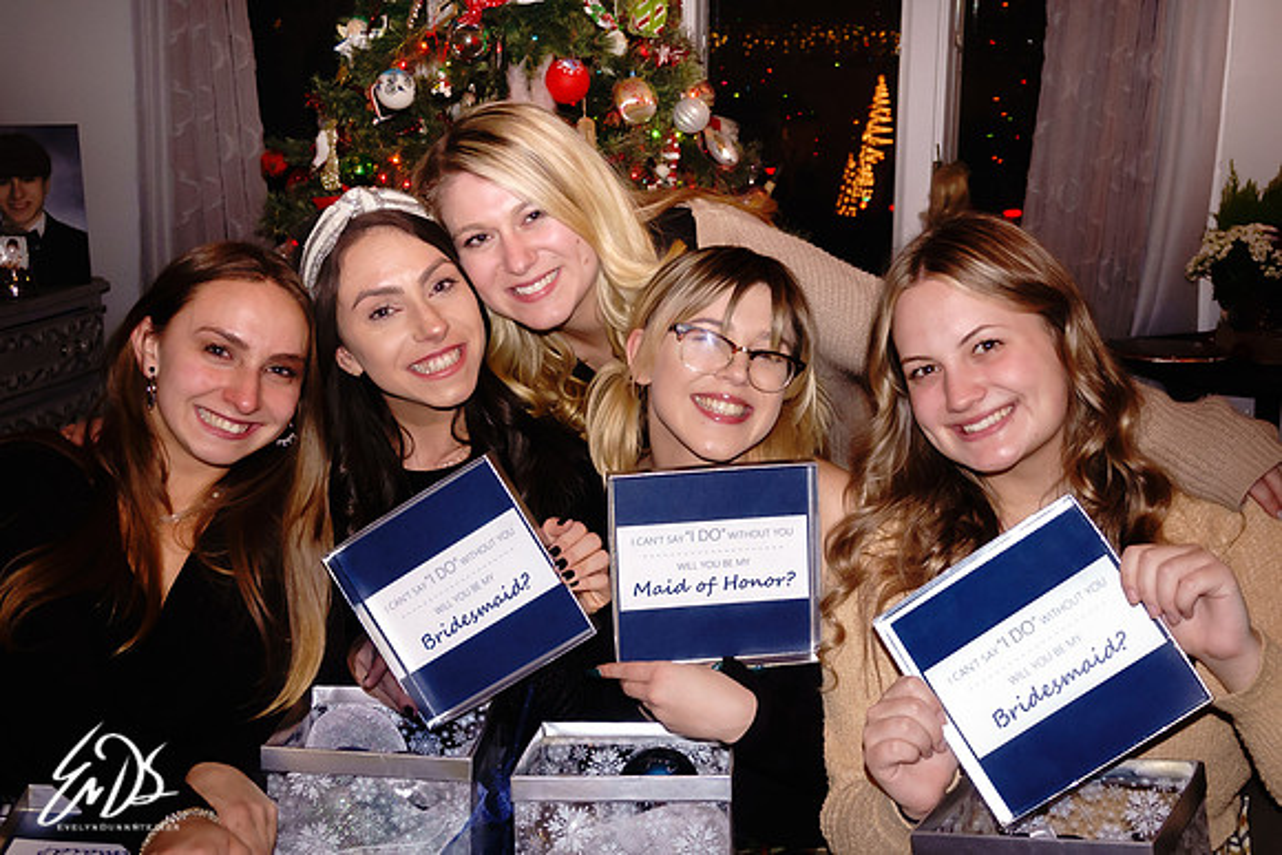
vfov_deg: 28.0
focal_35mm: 48
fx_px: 1718
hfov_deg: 40.9
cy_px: 428
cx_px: 641
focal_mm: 17.55
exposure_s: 1/125
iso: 1000
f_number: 3.2
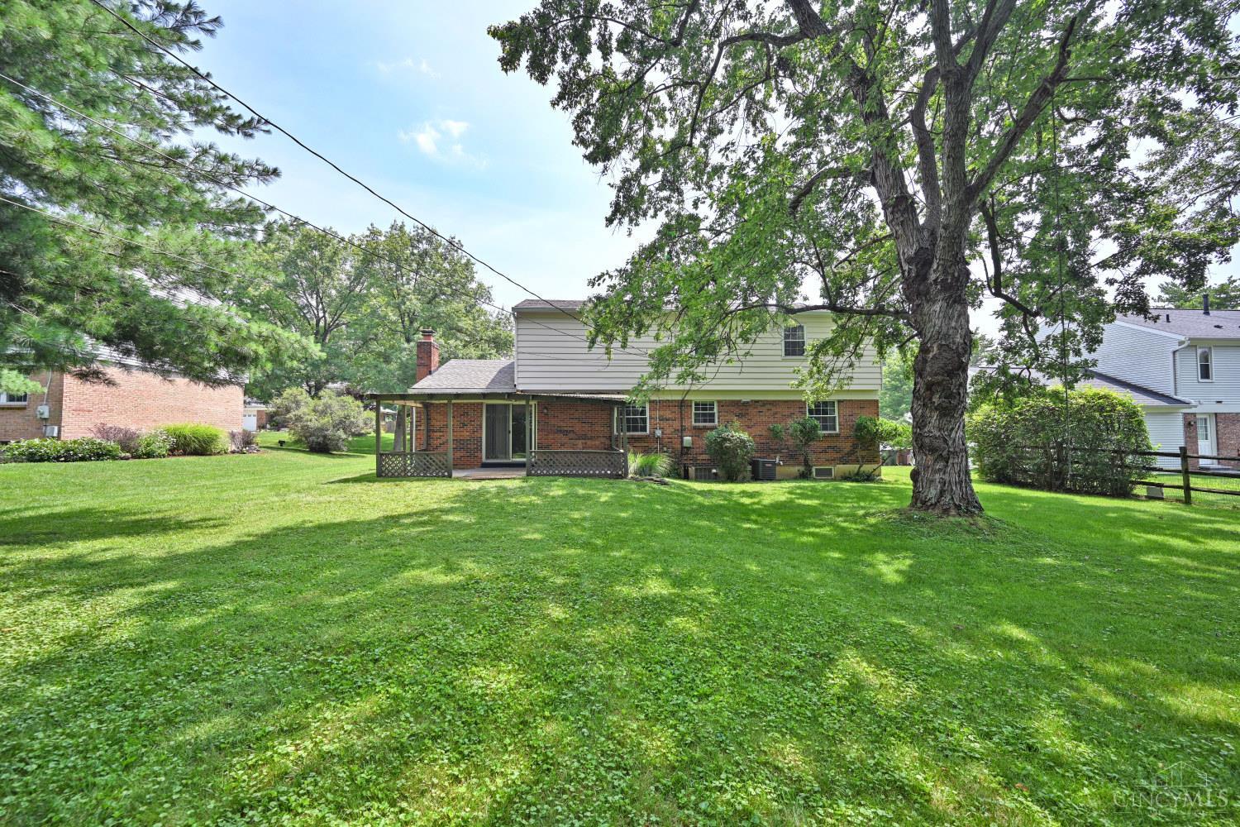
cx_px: 620
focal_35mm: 14
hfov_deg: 104.3
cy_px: 414
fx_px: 482
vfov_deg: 81.2
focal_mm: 14
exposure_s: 1/250
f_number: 5.6
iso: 100
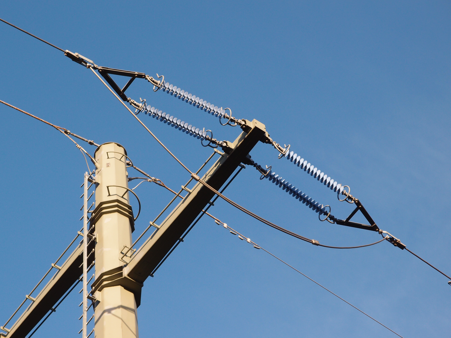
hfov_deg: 17.6
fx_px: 1459
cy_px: 169
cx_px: 226
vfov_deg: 13.2
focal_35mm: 112
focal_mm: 24
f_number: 4
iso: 100
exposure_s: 1/320
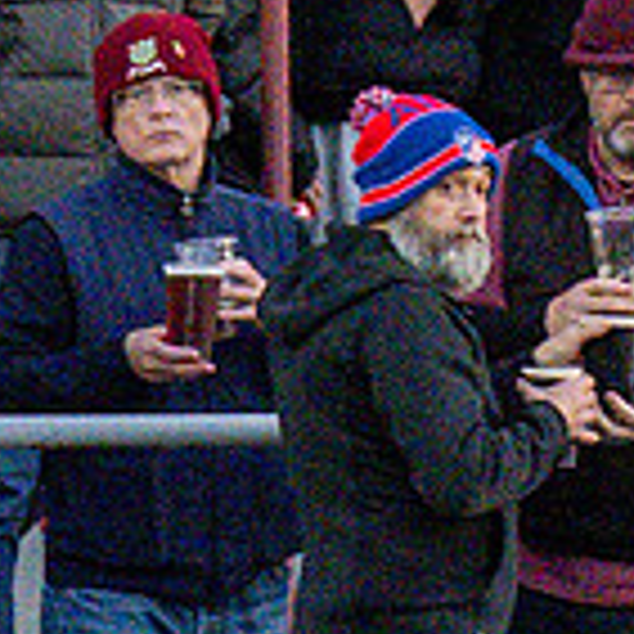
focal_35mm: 2455
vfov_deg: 0.7
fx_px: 50871
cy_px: 1283
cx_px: 871
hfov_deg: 0.7
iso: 4000
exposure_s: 1/1250
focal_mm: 200
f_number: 4
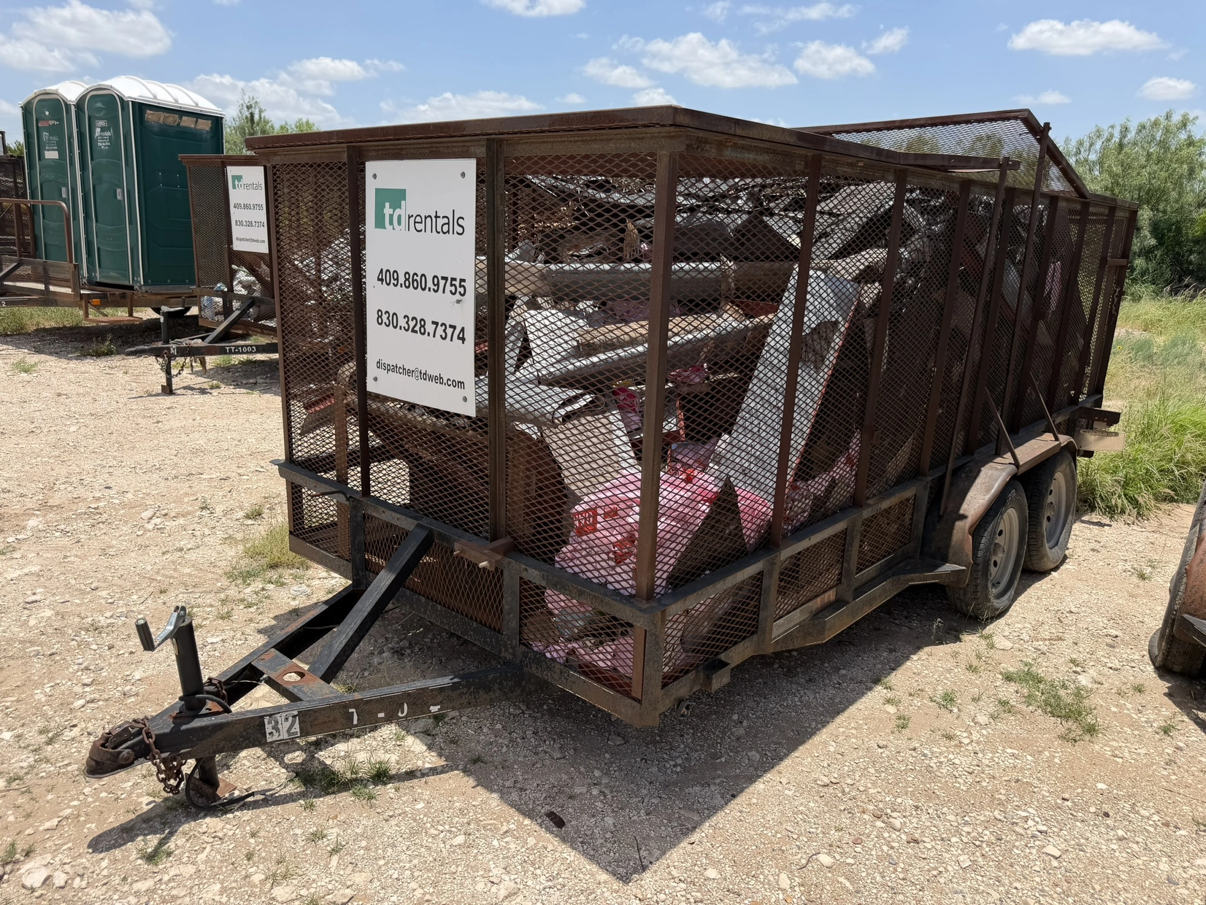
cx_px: 603
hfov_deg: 71.6
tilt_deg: -16.1
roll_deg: -1.2
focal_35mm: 24
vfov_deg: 56.8
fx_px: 836
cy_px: 452
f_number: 1.78
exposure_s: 1/4405
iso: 80
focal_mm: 6.76
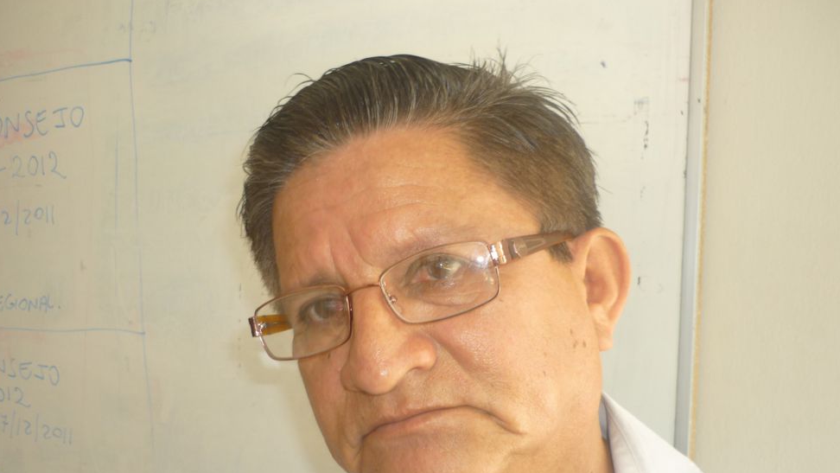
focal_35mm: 37
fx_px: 824
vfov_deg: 31.8
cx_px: 423
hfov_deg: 54.0
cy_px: 303
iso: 100
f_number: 2.8
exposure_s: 1/30
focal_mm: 5.5
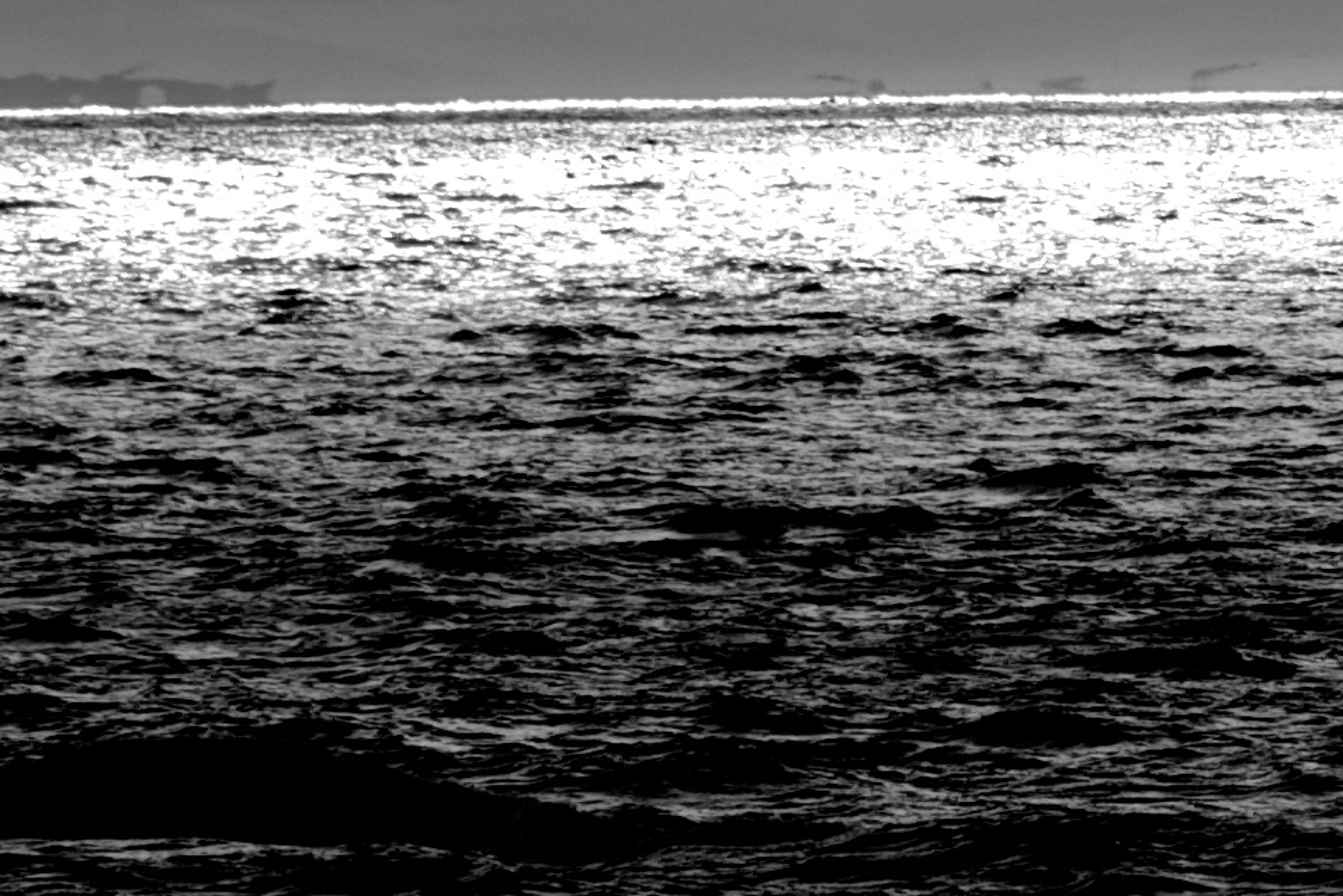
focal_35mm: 1617
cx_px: 3866
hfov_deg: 1.3
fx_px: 60338
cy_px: -1688
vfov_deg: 0.9
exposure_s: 1/1000
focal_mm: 210
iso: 100
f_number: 9
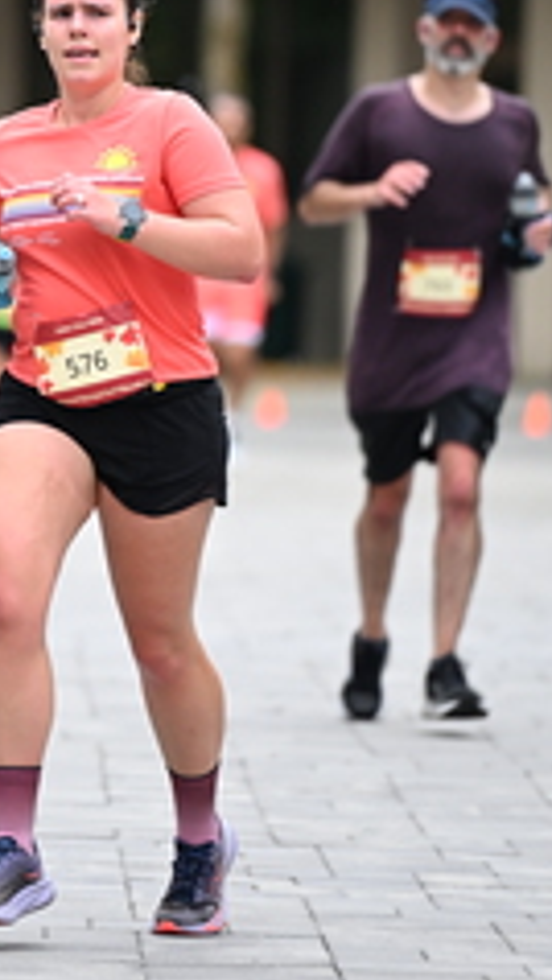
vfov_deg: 4.4
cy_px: 210
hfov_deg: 2.5
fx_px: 12611
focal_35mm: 485
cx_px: 47
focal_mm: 200
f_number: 2.8
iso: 640
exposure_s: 1/2000
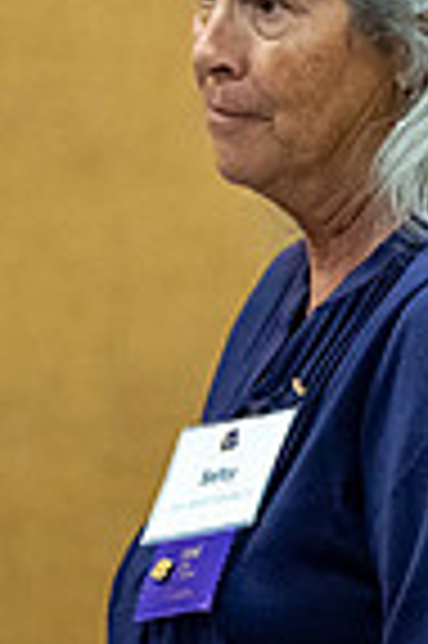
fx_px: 15176
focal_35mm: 849
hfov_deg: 1.6
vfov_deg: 2.4
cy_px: 140
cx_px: 372
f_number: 2.8
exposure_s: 1/320
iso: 5000
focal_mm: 200
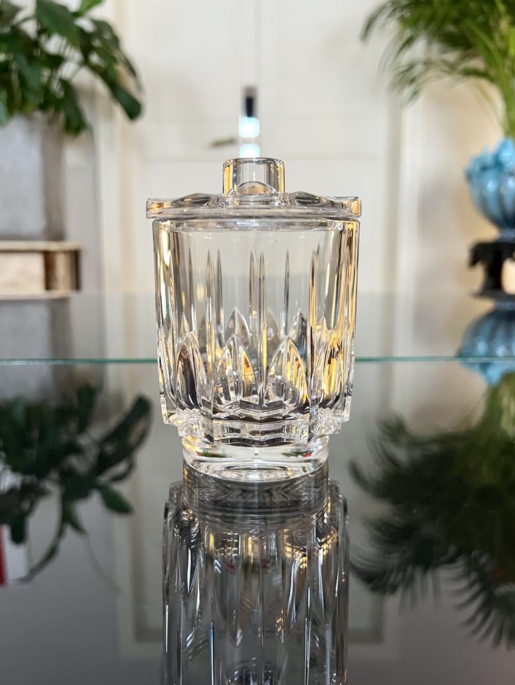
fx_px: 515
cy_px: 342
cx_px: 258
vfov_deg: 67.3
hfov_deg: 53.1
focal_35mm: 26
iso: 320
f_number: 1.5
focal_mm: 5.7
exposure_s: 1/50
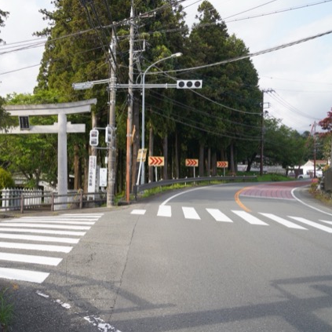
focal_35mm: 36
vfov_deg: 46.0
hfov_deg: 44.5
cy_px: 166
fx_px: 391
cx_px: 82
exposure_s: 1/320
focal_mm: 28
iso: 400
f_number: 7.1
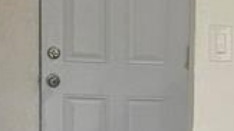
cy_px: 209
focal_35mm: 185
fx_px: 1146
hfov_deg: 11.1
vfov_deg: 6.4
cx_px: 373
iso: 64
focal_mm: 6.3
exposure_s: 1/180
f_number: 1.7
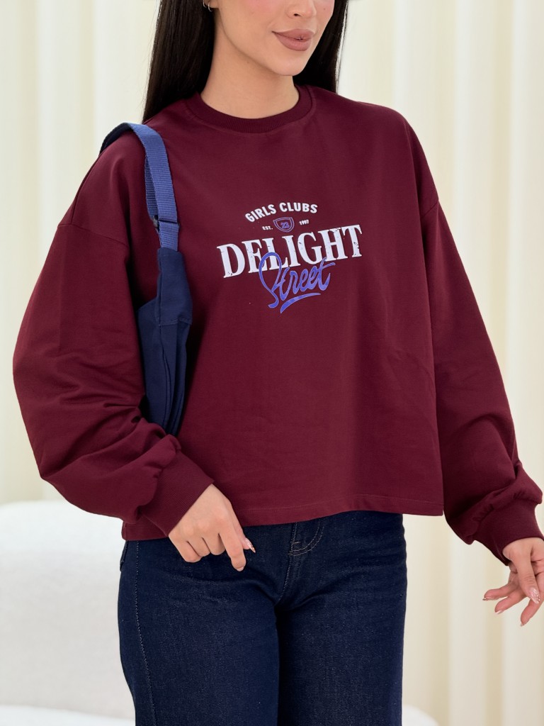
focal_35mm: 120
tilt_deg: -6.2
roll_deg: -1.2
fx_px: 2514
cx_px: 272
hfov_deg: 12.3
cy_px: 363
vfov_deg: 16.4
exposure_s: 1/169
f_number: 2.8
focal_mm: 15.66
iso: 64
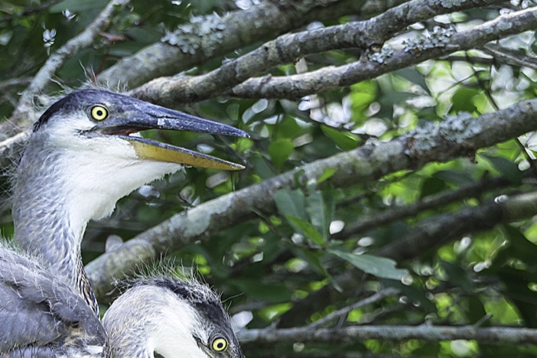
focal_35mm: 1435
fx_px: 21404
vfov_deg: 1.0
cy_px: 373
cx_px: 104
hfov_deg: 1.4
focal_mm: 420.3
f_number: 7.1
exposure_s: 1/320
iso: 500
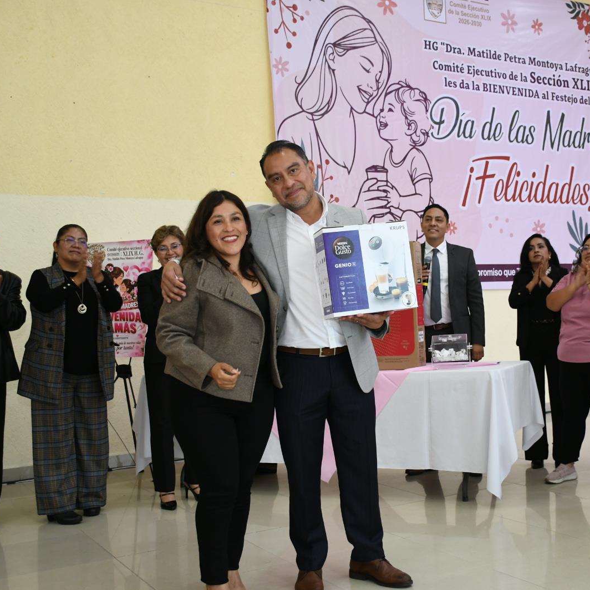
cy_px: 299
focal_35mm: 44
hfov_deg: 38.0
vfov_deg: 38.3
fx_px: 848
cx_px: 389
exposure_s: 1/100
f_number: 3.8
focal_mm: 23
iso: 1000
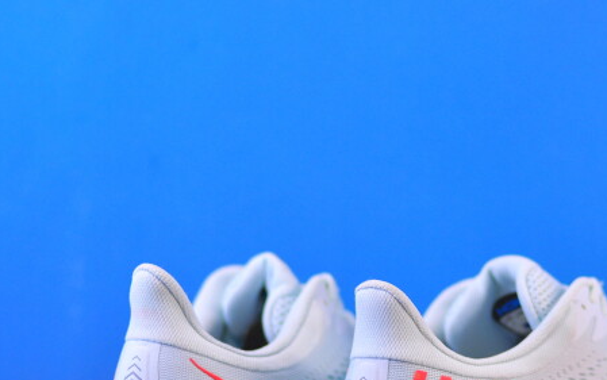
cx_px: 408
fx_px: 2251
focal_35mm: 136
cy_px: 283
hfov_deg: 15.3
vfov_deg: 9.6
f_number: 2
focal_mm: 50
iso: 250
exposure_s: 1/320
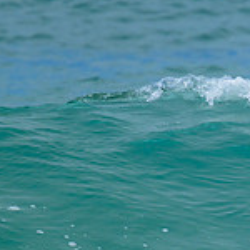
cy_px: 333
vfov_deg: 0.8
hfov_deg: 0.8
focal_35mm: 2279
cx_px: 569
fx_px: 18621
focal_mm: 560
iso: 220
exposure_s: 1/2000
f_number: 8
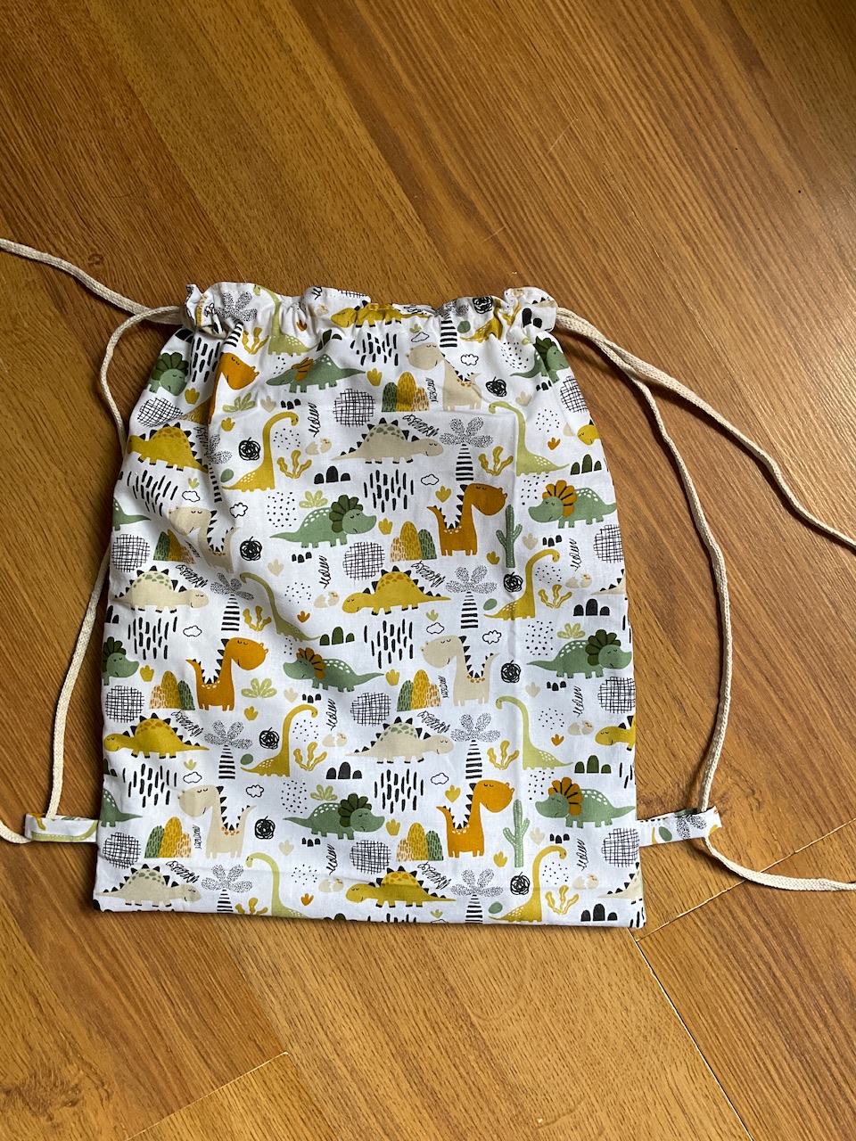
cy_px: 570
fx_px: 956
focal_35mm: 29
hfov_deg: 48.2
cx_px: 428
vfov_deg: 61.7
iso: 64
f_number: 1.8
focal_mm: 3
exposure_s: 1/122
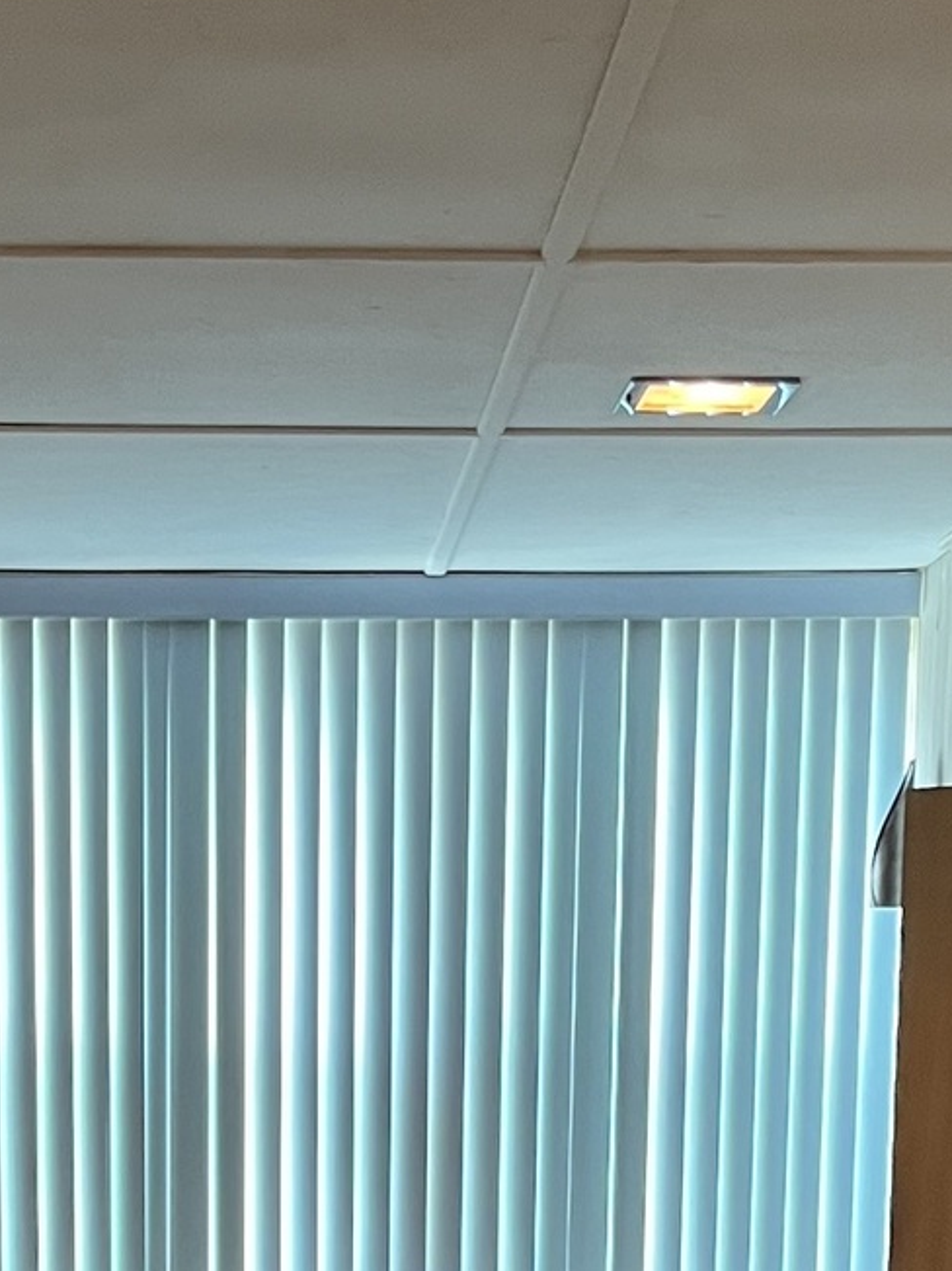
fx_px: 3375
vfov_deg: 19.6
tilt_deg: -10.2
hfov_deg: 16.0
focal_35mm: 92
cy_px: 1658
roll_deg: -1.1
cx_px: 289
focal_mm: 5.1
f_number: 1.6
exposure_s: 1/60
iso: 160
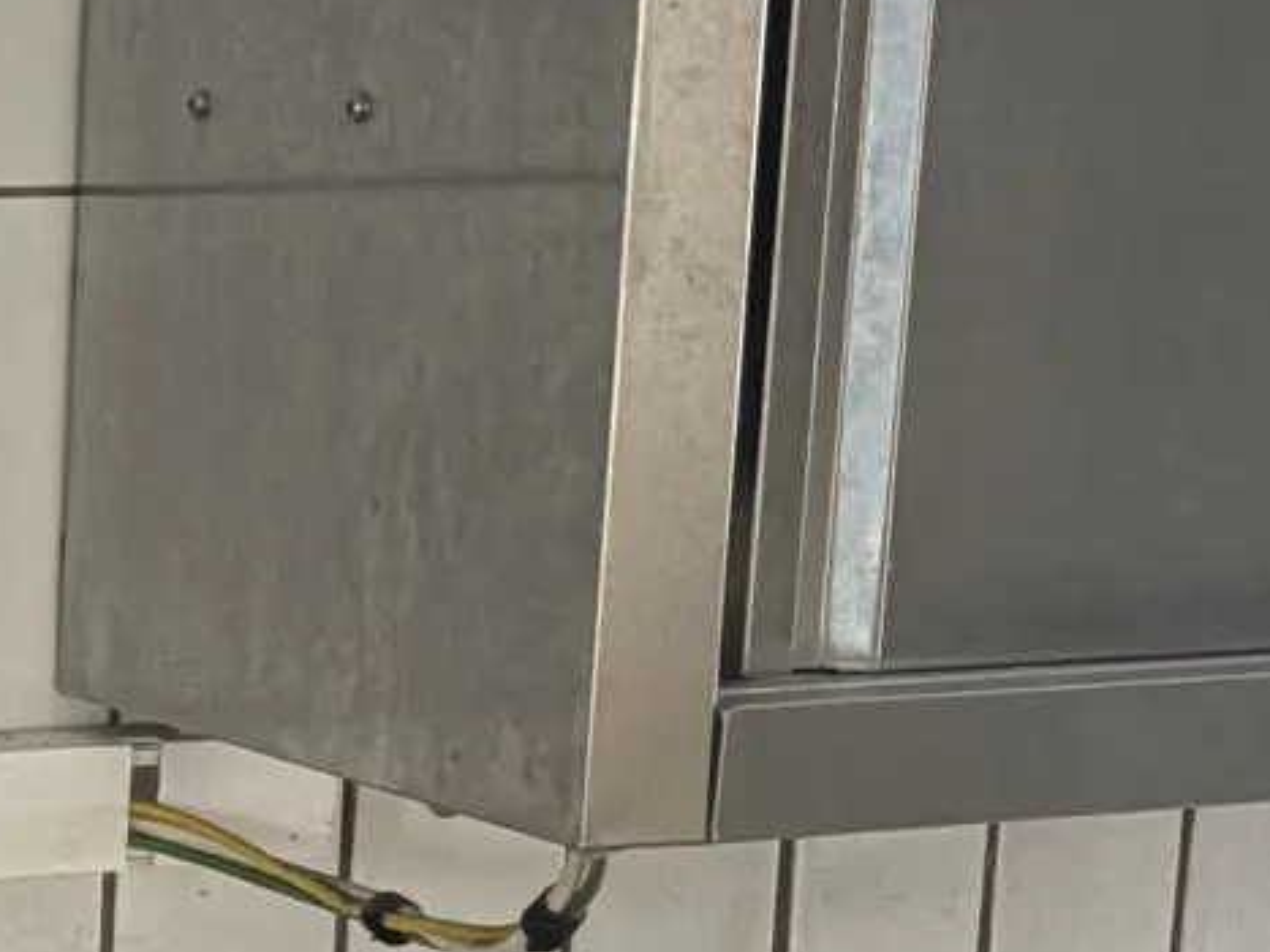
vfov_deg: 13.6
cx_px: -495
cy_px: 1017
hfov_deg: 17.0
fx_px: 3925
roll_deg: +0.0
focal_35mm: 107
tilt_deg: -12.5
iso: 1000
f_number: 1.6
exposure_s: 1/15
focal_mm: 5.96
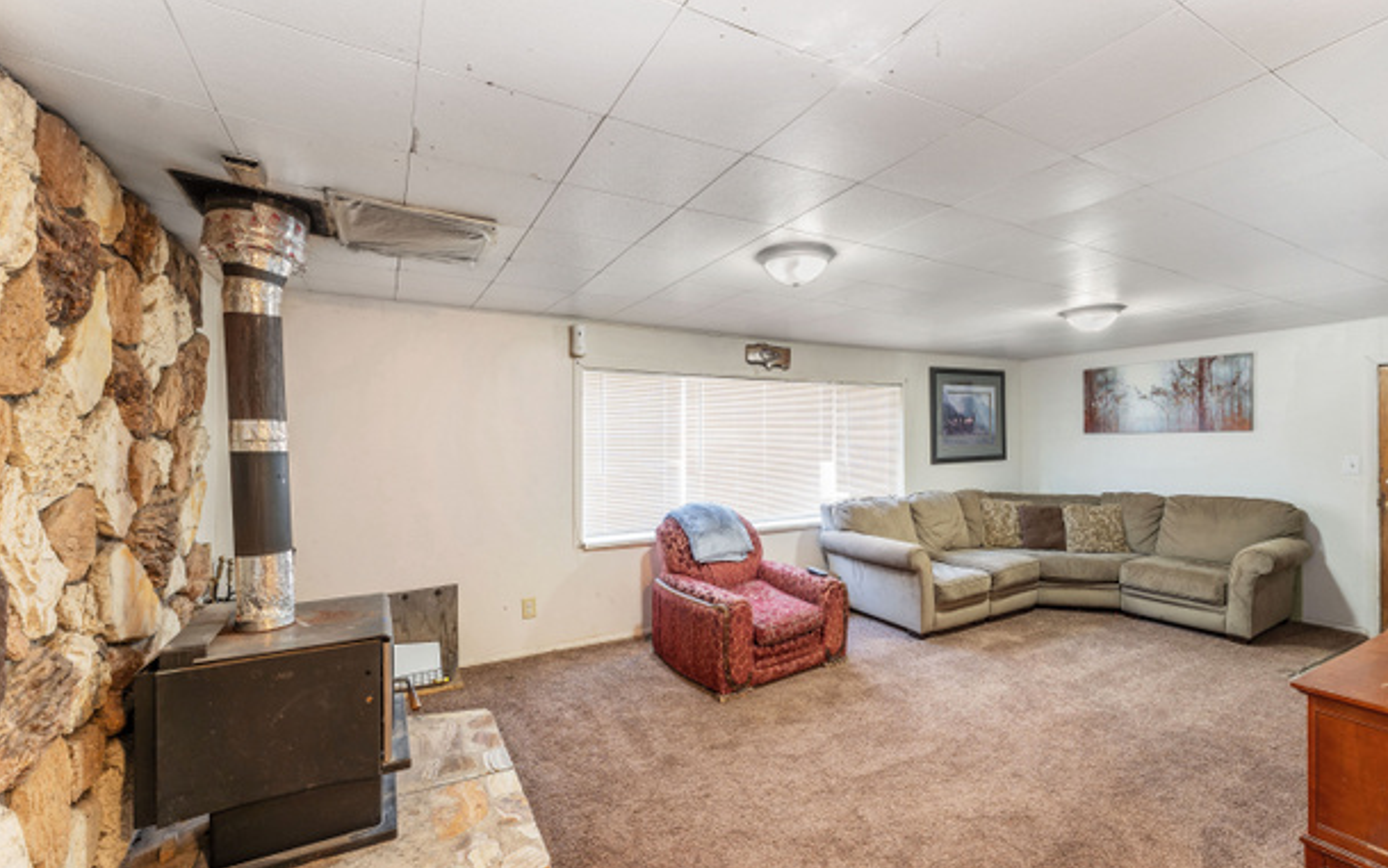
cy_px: 441
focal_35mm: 15
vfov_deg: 74.8
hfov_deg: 101.4
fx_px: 568
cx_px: 702
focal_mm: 14
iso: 320
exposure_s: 1/2
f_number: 8
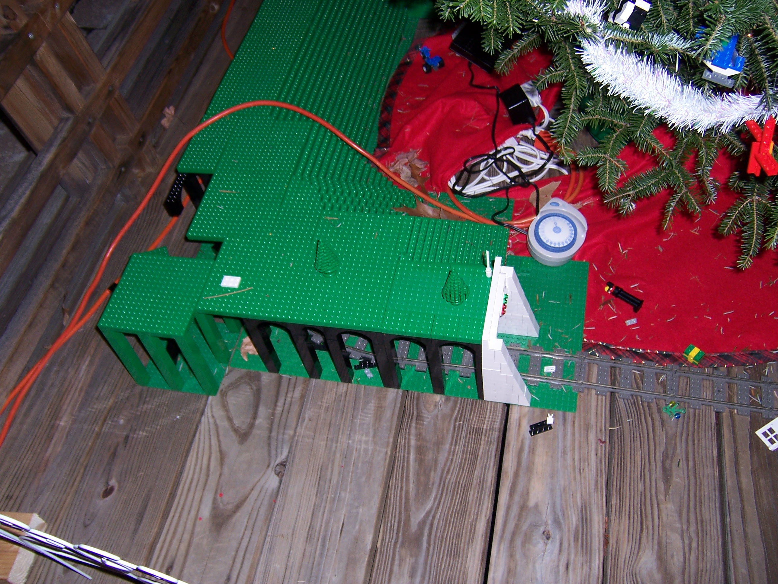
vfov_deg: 42.9
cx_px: 389
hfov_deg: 55.4
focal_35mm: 33
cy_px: 292
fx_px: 742
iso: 80
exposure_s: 1/60
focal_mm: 5.5
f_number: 2.8
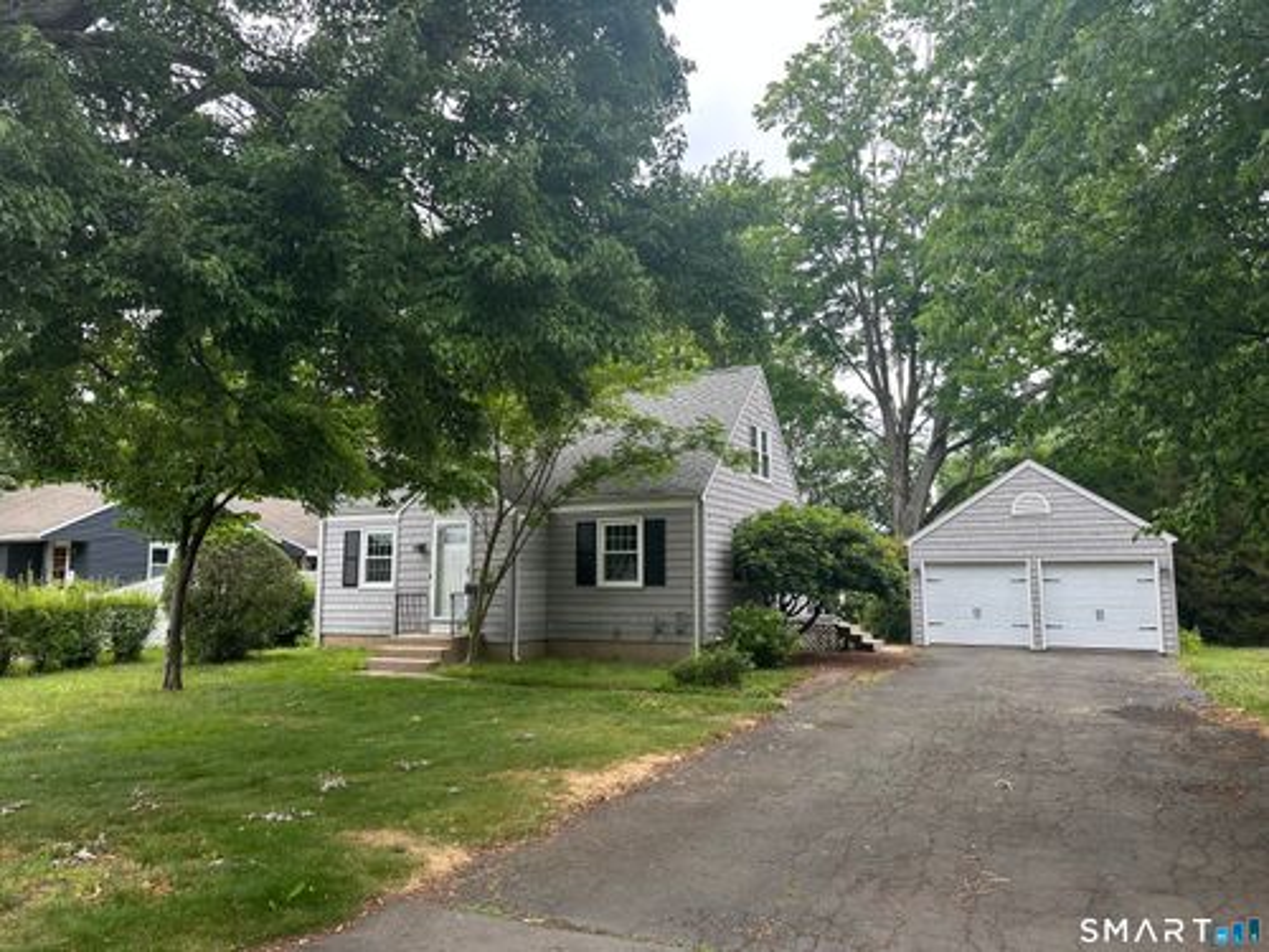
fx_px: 880
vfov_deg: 56.8
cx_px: 634
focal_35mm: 24
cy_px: 476
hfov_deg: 71.6
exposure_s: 1/756
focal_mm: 6.86
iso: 80
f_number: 1.78
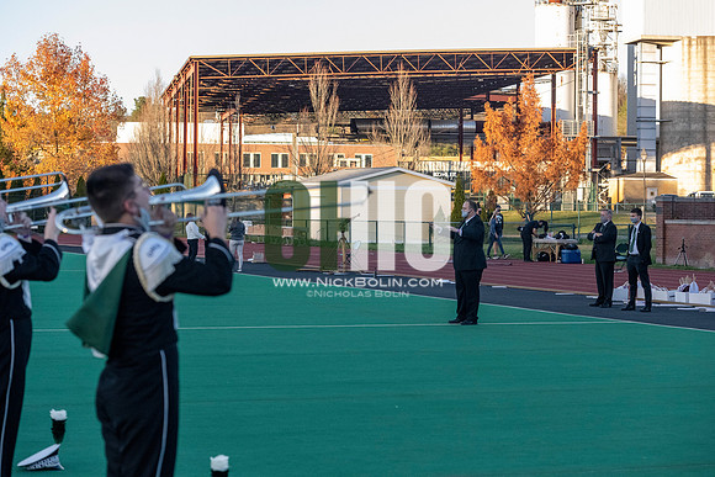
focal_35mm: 86
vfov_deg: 15.9
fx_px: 1708
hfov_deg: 23.6
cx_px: 358
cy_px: 238
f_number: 4.5
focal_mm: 86
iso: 5000
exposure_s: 1/5000
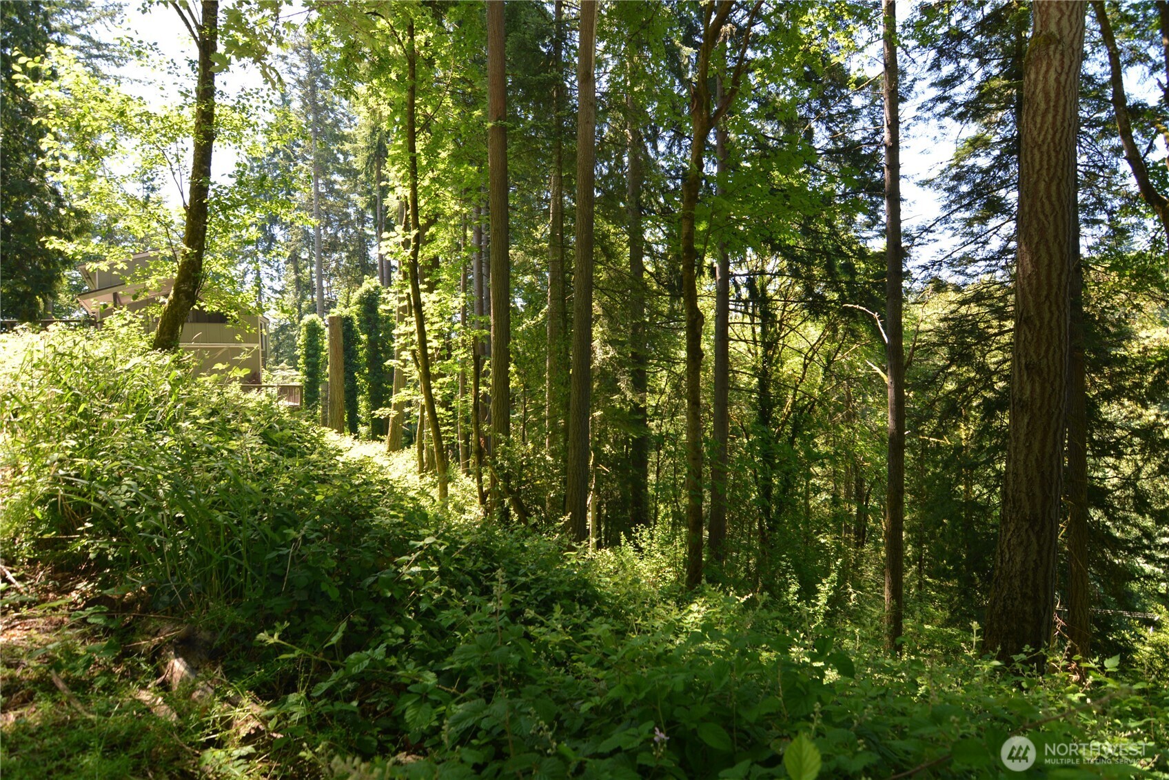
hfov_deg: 92.4
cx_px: 584
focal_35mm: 17
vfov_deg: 69.7
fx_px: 560
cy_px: 390
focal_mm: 11.5
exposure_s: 1/100
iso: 200
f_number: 5
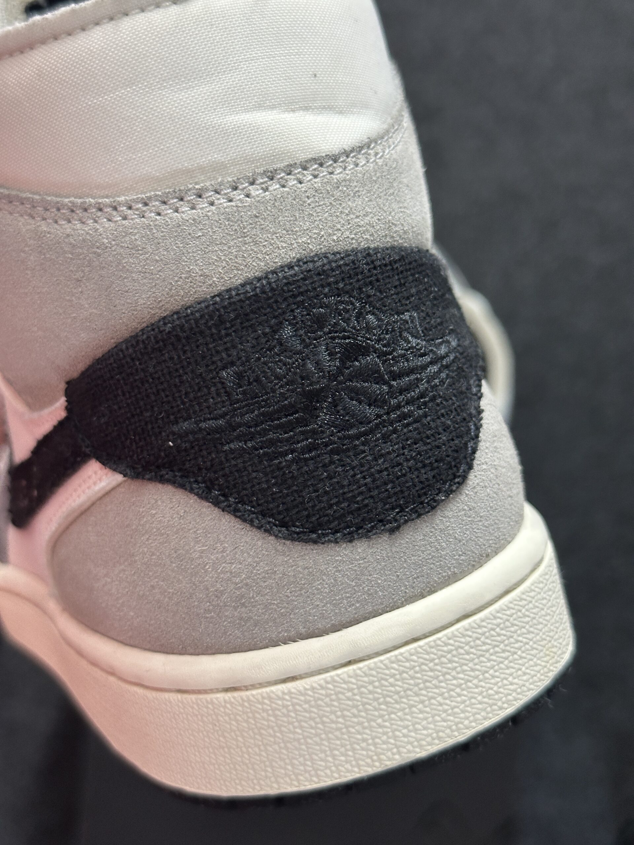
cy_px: 422
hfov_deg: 30.3
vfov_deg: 39.7
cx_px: 317
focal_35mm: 48
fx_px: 1172
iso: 200
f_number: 1.78
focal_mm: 6.86
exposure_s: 1/33
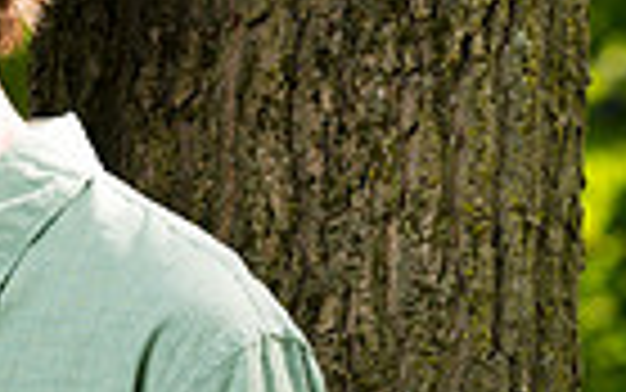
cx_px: -314
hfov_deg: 3.3
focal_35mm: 640
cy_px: 194
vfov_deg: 2.1
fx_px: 10923
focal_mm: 125
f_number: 4.5
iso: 160
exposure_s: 1/250
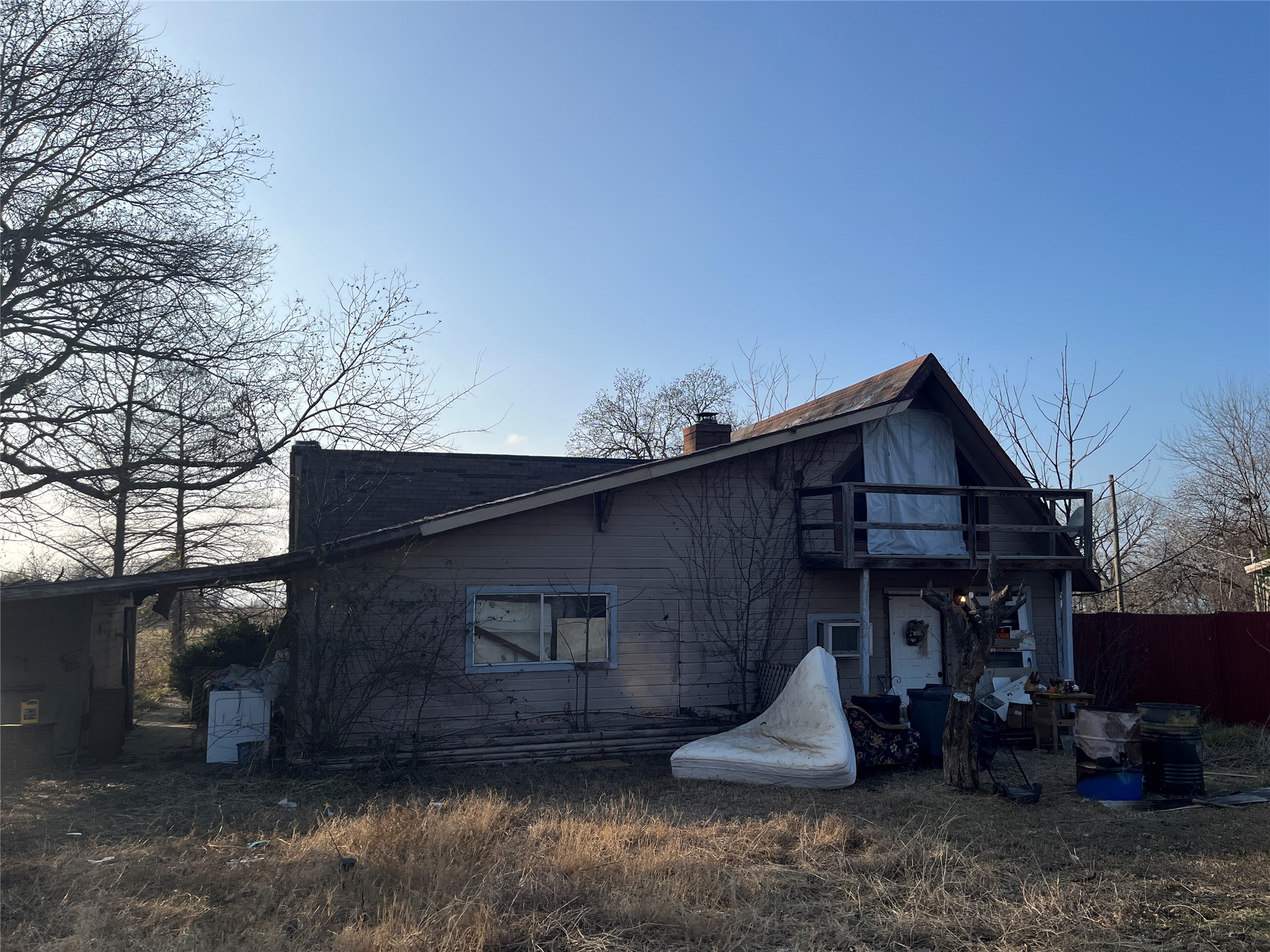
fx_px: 954
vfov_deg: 53.1
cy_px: 476
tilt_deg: +5.1
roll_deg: +2.1
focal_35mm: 26
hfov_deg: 67.3
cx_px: 635
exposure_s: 1/4149
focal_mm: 5.1
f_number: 1.6
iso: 50
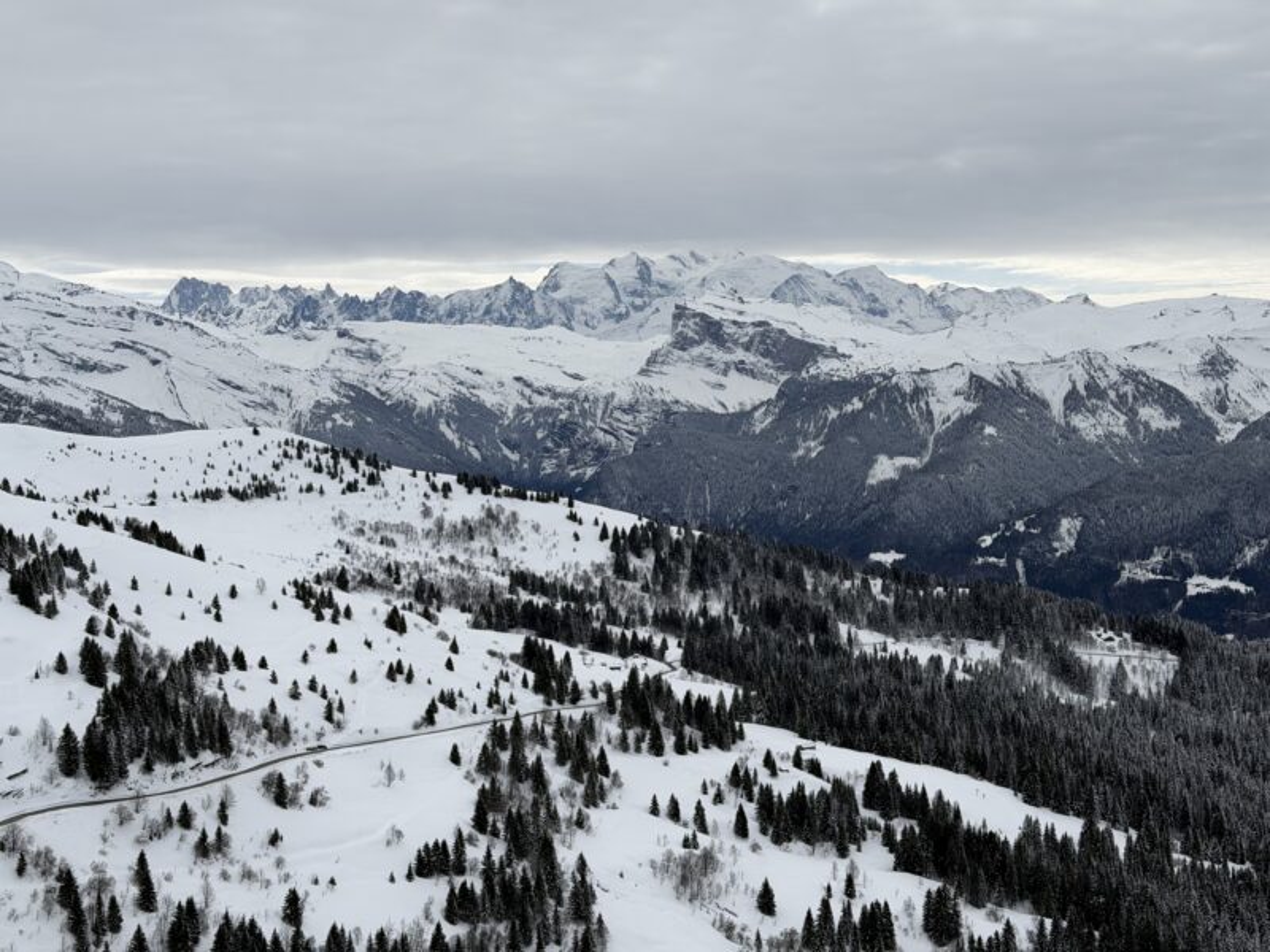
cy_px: 476
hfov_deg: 39.7
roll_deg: +1.2
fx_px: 1761
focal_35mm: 48
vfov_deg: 30.3
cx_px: 635
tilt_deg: -3.4
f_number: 1.78
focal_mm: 6.76
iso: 80
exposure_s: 1/16129
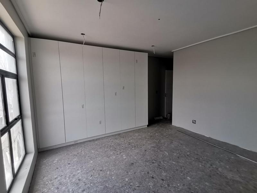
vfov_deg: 74.7
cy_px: 96
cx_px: 128
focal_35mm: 17
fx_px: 126
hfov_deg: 91.0
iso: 50
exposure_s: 1/185
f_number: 2.4
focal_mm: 1.78
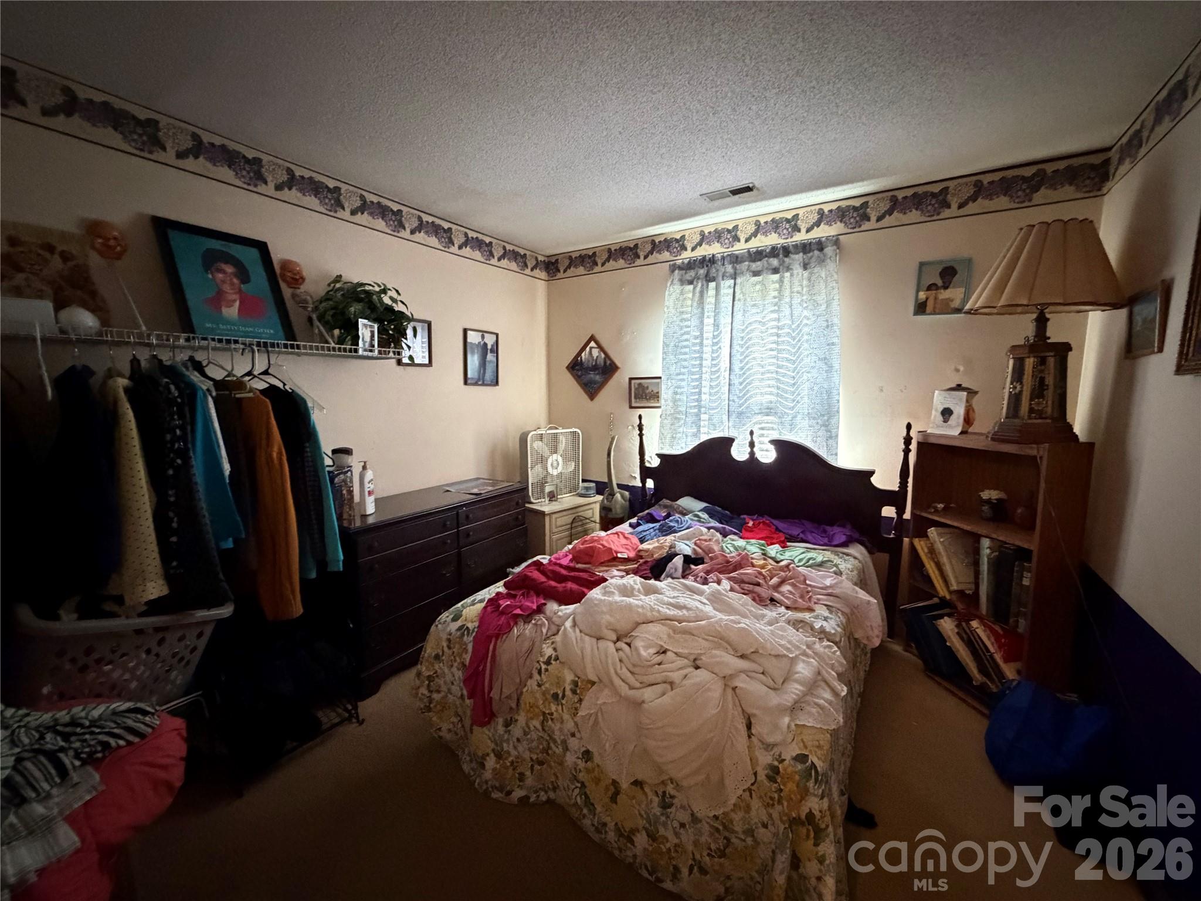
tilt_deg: -7.3
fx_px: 486
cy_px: 450
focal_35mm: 14
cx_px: 600
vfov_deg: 85.7
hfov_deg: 102.1
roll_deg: +0.9
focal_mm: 2.22
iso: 1250
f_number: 2.2
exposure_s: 1/44
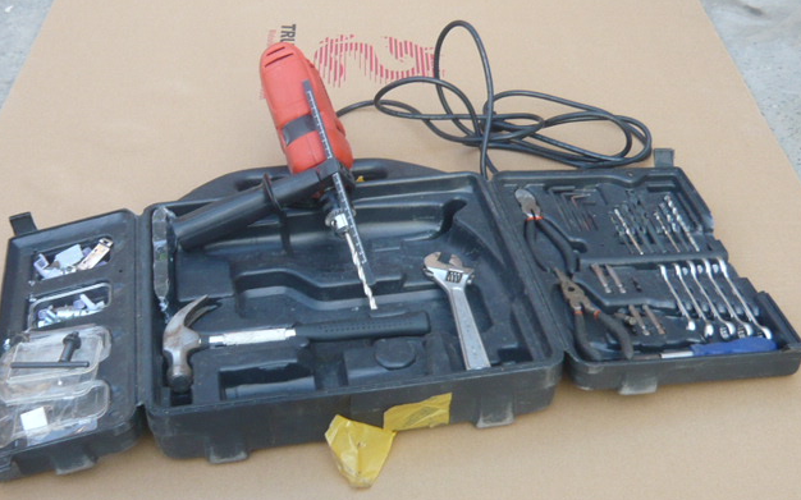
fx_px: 1135
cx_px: 399
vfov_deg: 24.9
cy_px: 252
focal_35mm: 52
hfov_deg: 38.9
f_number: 3
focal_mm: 5.2
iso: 100
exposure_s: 1/60
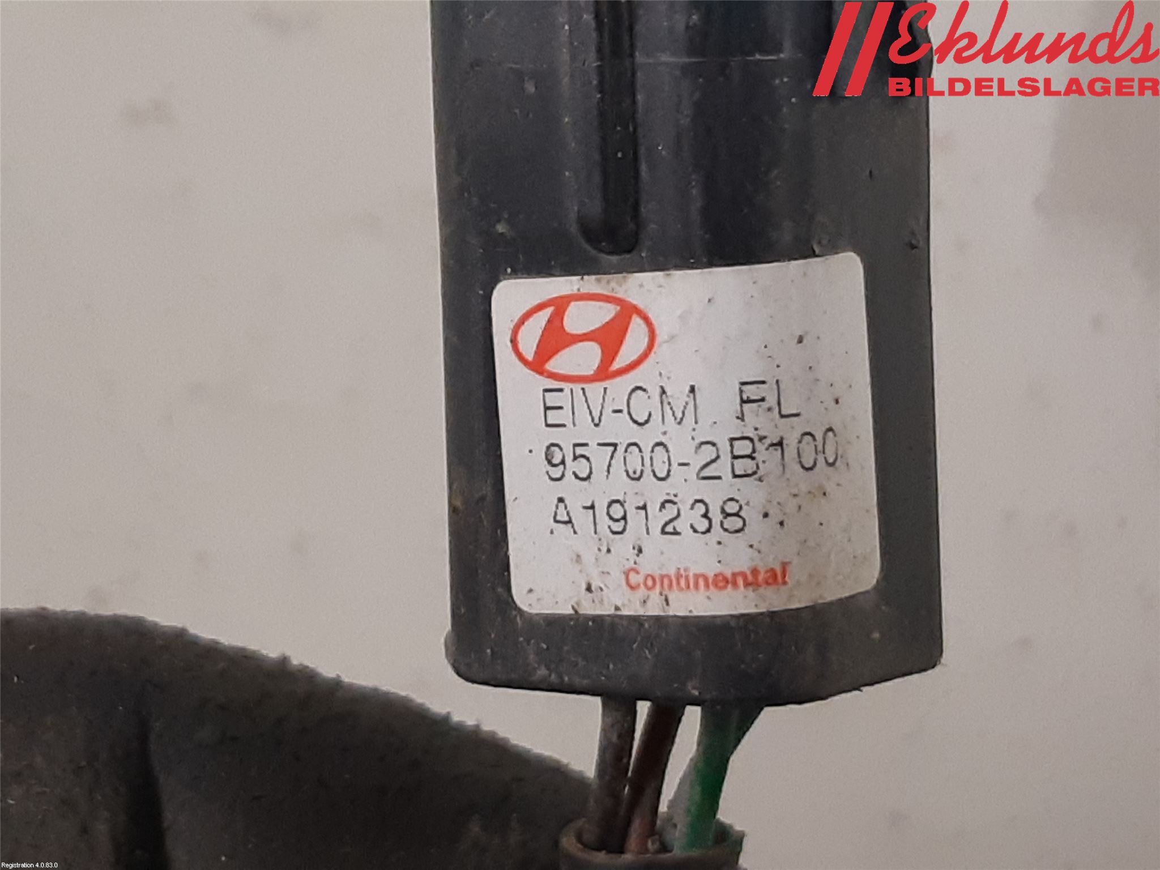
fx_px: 871
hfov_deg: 67.3
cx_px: 580
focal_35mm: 26
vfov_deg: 53.1
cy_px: 435
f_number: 1.7
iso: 200
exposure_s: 1/50
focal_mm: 3.93
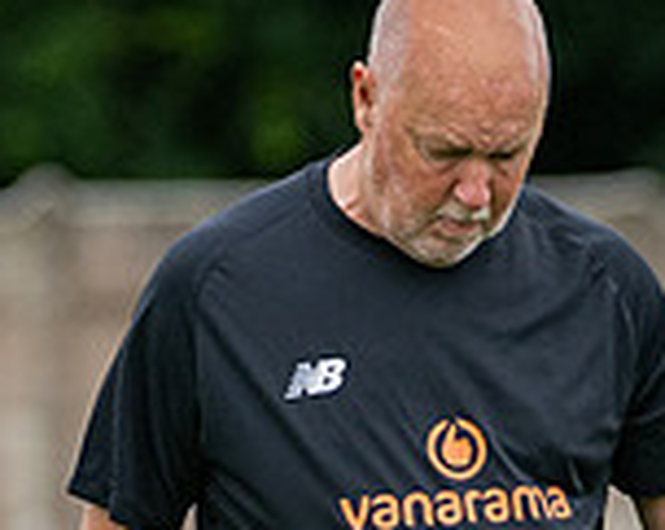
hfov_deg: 1.3
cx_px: 624
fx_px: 28542
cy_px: 880
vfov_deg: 1.1
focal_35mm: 1453
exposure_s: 1/1250
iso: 400
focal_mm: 210
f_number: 2.8
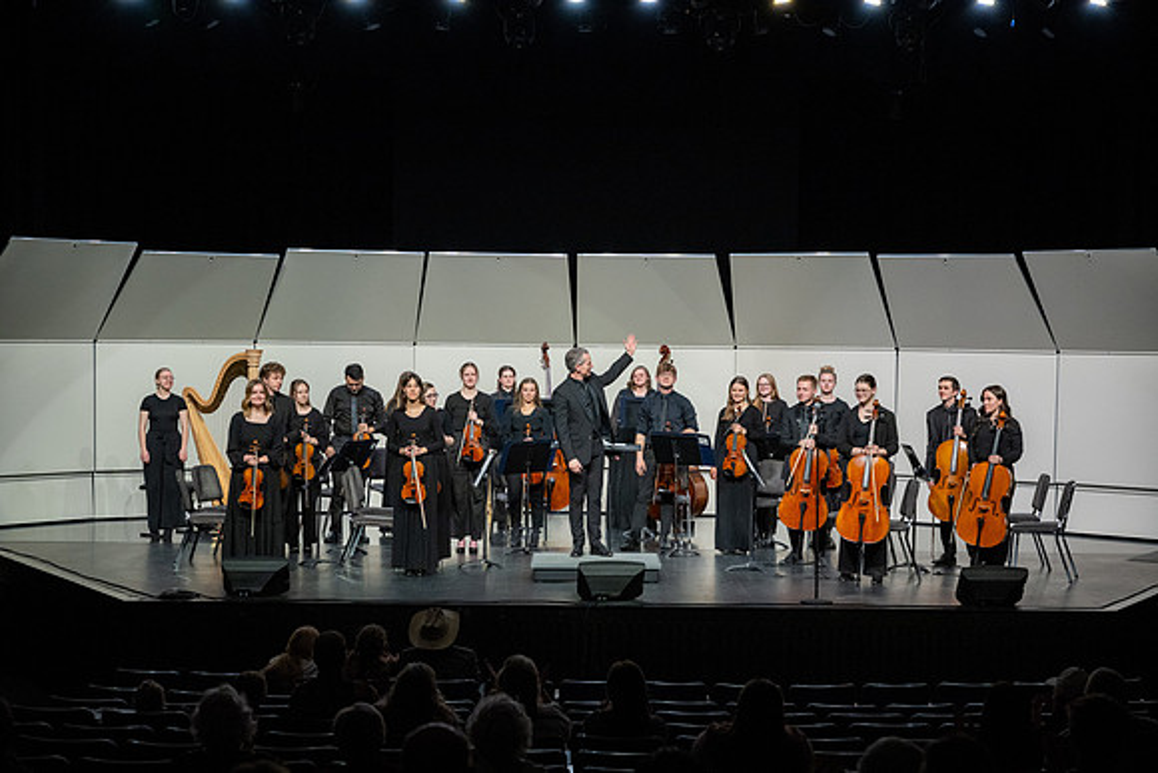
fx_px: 1995
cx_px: 579
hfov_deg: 32.4
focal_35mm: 62
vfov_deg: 21.9
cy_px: 386
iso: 2000
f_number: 4.5
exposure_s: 1/320
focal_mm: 62
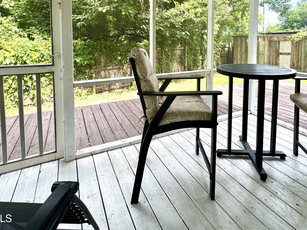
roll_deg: -0.8
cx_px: 176
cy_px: 54
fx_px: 195
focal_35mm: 22
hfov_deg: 75.9
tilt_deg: -5.1
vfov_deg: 57.6
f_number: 2.2
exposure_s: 1/99
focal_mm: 2.22
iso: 50
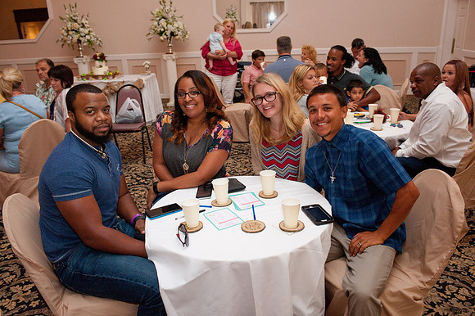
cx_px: 238
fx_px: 369
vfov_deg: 46.4
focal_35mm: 28
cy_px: 158
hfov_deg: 65.5
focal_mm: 28
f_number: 5.6
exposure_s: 1/160
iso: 3200
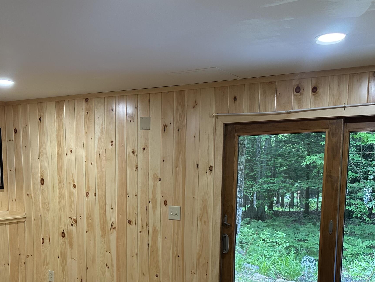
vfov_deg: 33.3
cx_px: 159
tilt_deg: -6.9
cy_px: 228
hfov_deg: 44.7
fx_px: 455
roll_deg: -0.5
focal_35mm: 42
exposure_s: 1/60
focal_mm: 6.86
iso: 160
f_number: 1.78
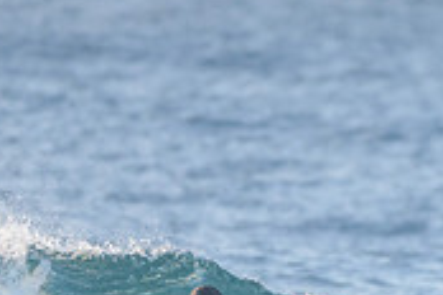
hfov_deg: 1.0
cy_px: 334
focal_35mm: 2104
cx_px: 315
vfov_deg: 0.7
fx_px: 25889
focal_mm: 500
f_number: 5.6
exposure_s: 1/2000
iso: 1000
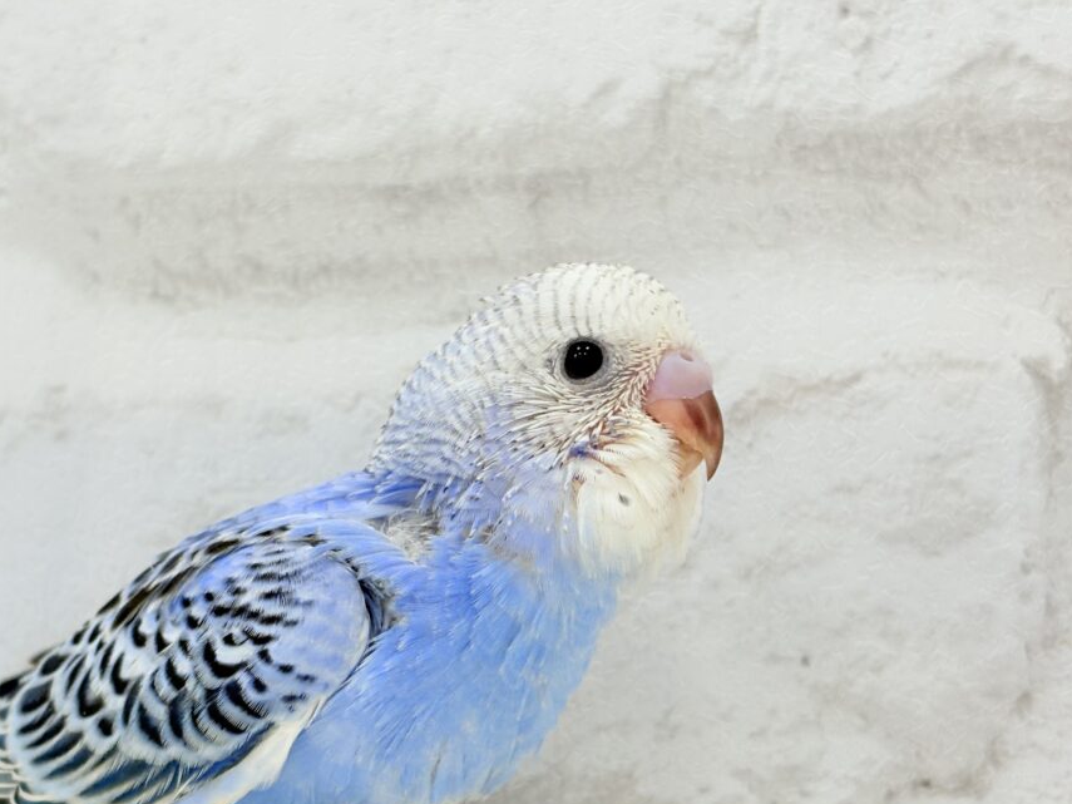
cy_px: 483
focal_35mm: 73
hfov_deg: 26.5
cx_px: 365
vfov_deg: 20.1
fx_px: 2260
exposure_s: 1/100
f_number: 1.6
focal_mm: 5.96
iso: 64
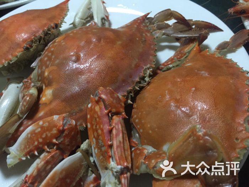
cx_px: 124
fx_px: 209
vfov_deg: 48.2
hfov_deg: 61.7
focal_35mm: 29
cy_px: 94
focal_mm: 4.15
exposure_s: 1/25
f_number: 2.2
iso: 250
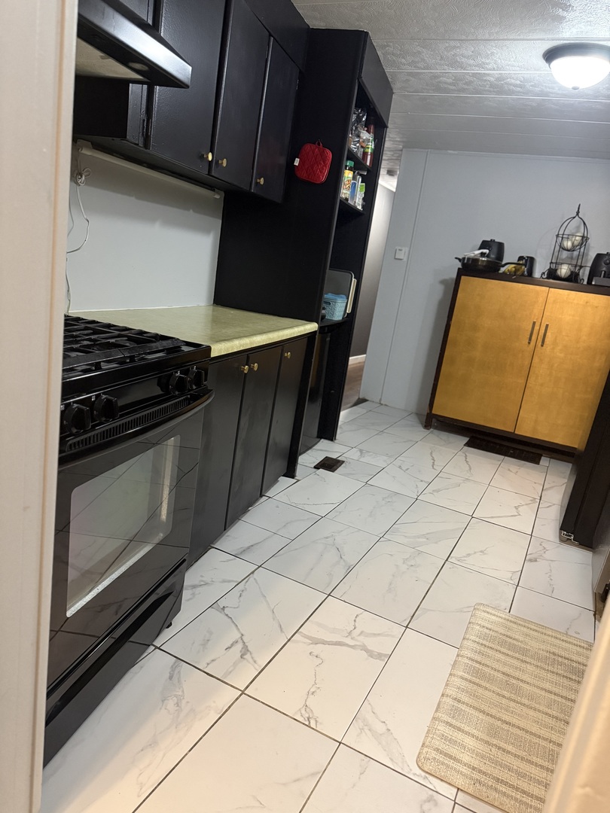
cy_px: 406
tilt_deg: -14.2
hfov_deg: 56.8
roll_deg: -8.9
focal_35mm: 24
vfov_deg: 71.6
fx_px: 564
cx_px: 305
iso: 640
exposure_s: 1/40
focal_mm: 6.76
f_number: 1.78
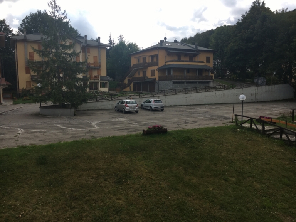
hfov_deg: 61.7
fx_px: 248
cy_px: 111
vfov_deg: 48.2
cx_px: 148
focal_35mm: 29
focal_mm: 4.15
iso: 25
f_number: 2.2
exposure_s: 1/1083
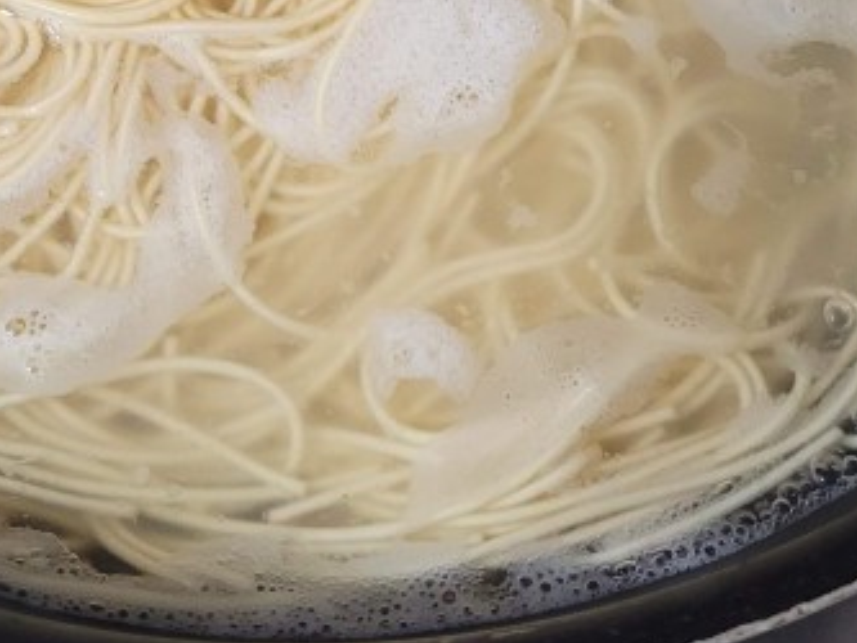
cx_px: 355
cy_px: -208
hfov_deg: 24.4
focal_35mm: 80
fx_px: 1981
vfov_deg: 17.3
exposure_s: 1/40
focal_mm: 5.4
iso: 320
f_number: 1.8
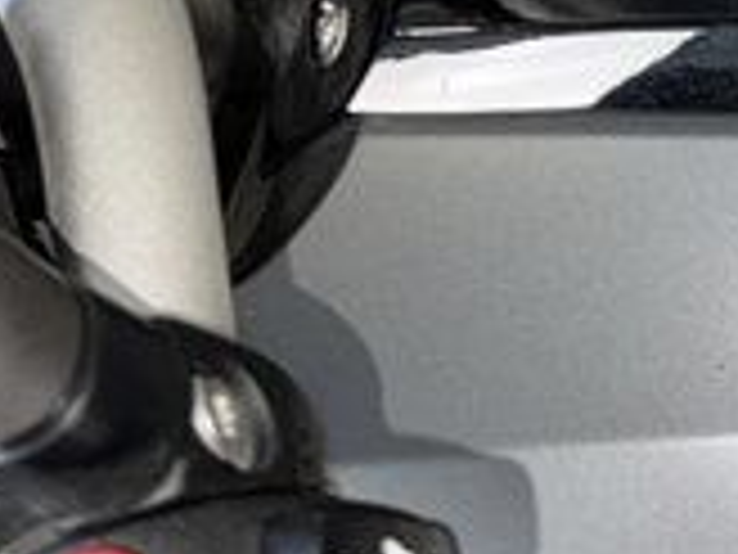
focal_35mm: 150
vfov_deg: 9.3
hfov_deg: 13.0
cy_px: -545
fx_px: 3198
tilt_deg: -46.6
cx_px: 688
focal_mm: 6.76
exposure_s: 1/15
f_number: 1.78
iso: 64
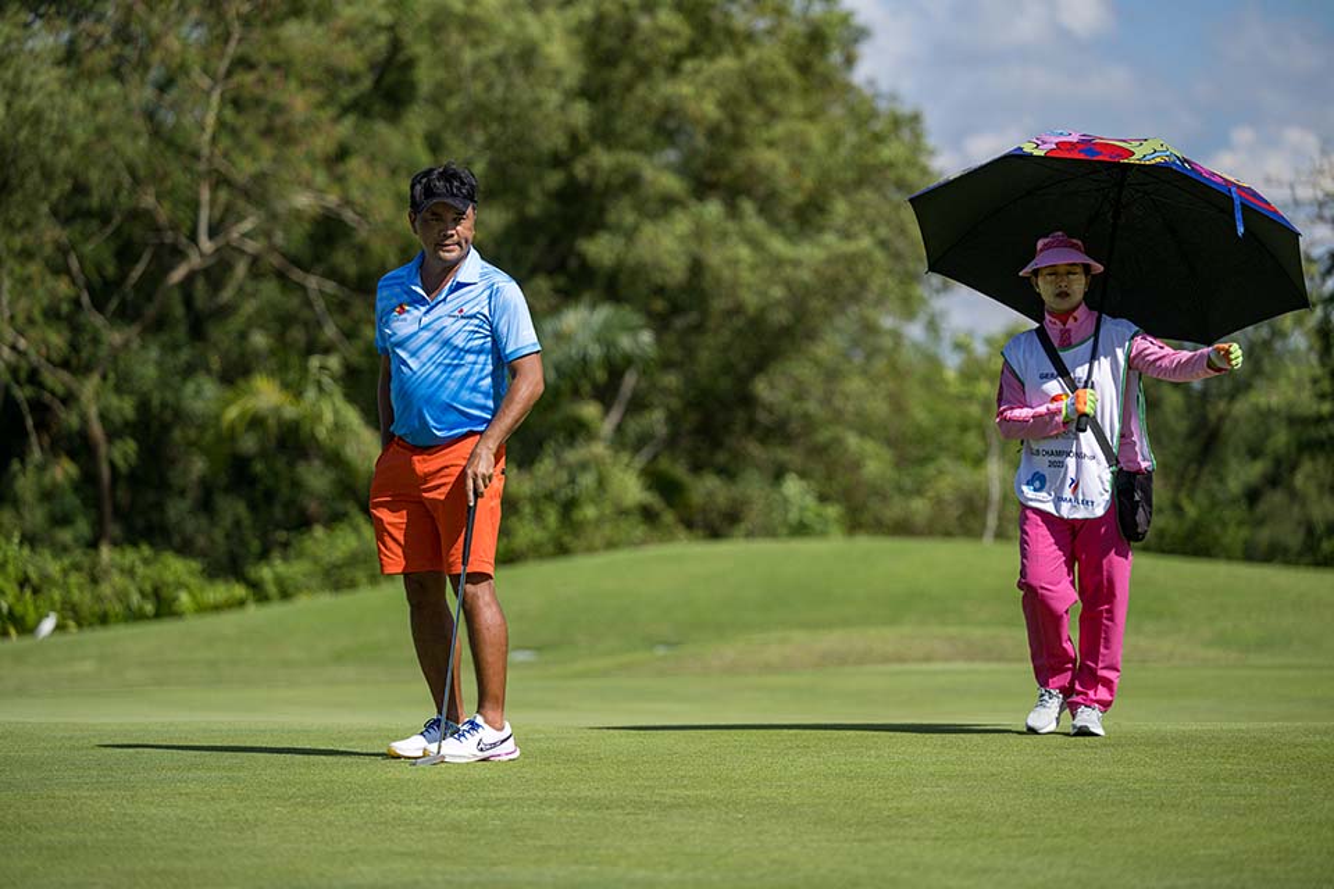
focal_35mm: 135
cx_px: 667
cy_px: 444
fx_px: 5002
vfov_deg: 10.2
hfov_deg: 15.2
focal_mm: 135
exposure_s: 1/6400
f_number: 2.8
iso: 250
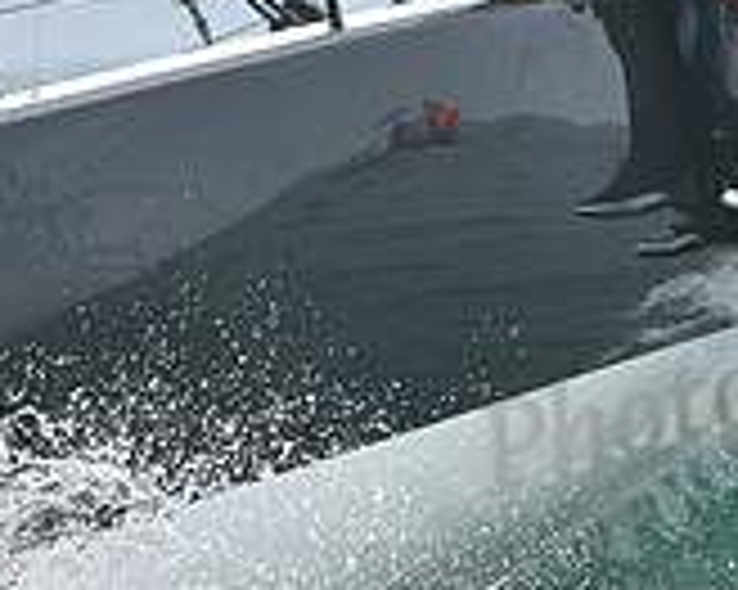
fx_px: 21065
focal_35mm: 965
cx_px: 252
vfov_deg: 1.6
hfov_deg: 2.0
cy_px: 205
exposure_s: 1/1000
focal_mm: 290
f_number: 6.3
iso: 320
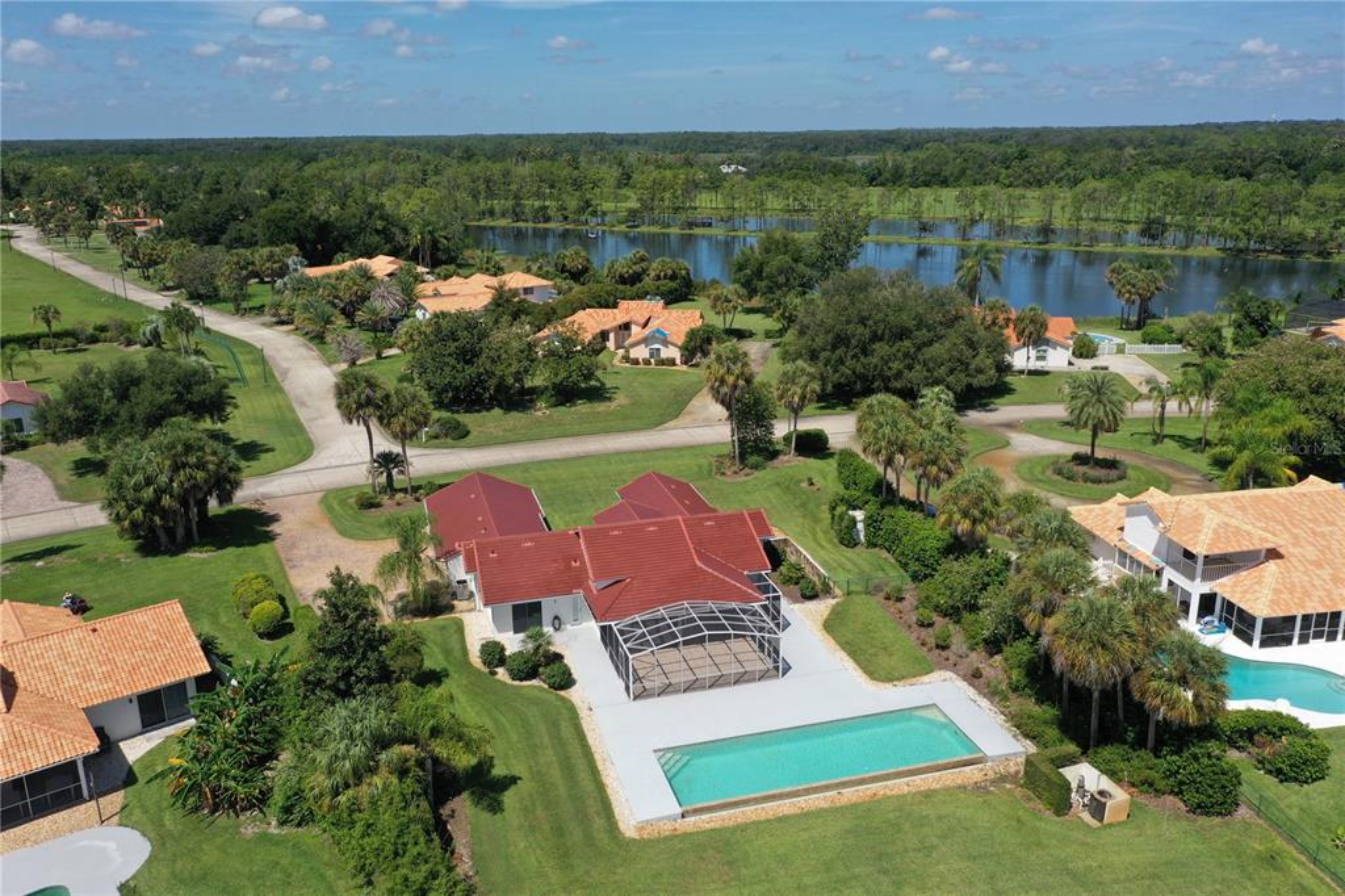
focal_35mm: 28
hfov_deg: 65.5
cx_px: 672
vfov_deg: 46.4
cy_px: 448
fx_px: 1046
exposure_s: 1/500
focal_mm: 10.26
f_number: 6.3
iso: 100
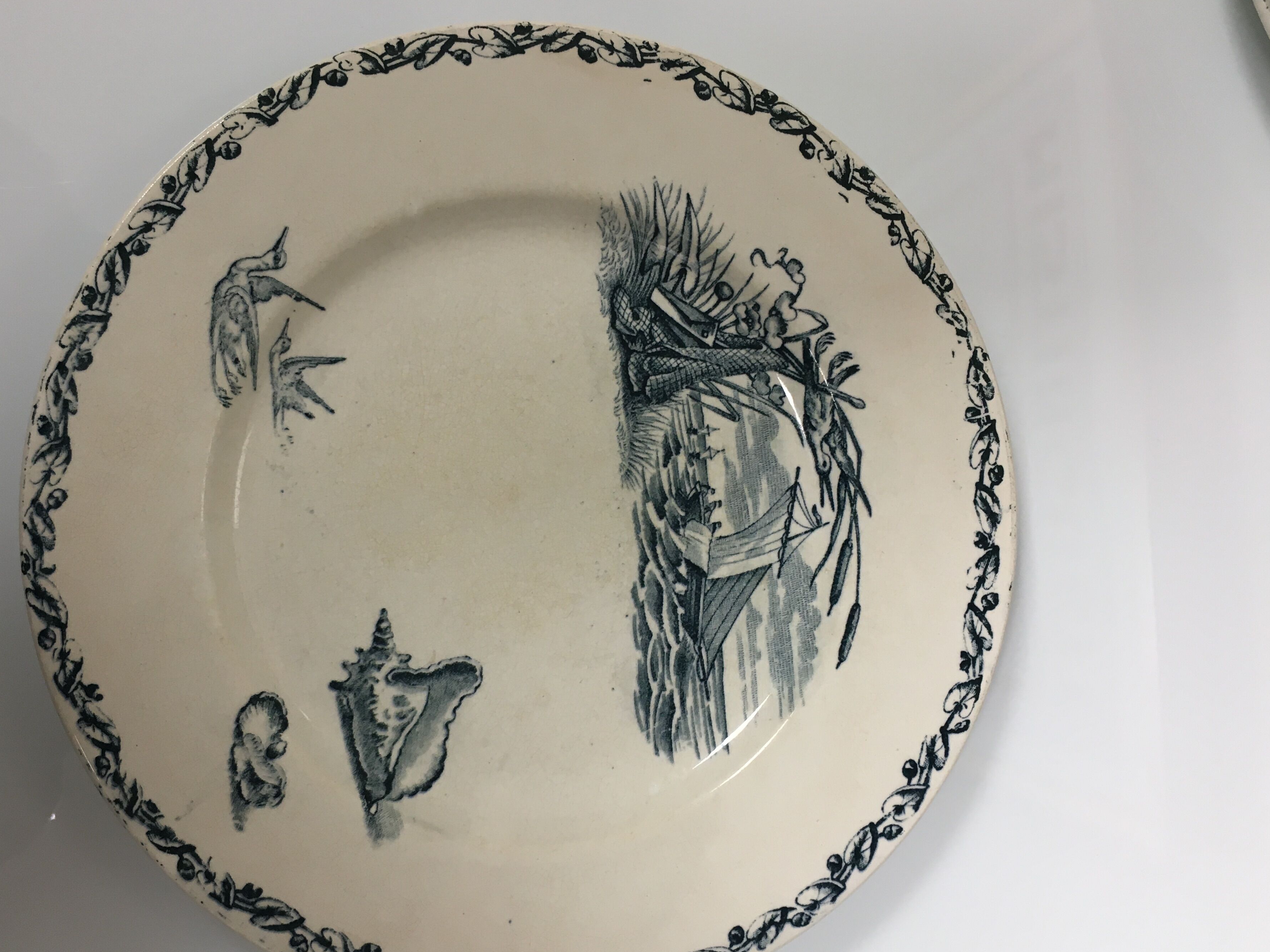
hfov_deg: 55.3
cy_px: 521
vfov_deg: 42.9
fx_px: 1211
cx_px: 572
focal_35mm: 33
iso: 64
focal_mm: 4.15
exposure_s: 1/33
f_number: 2.2
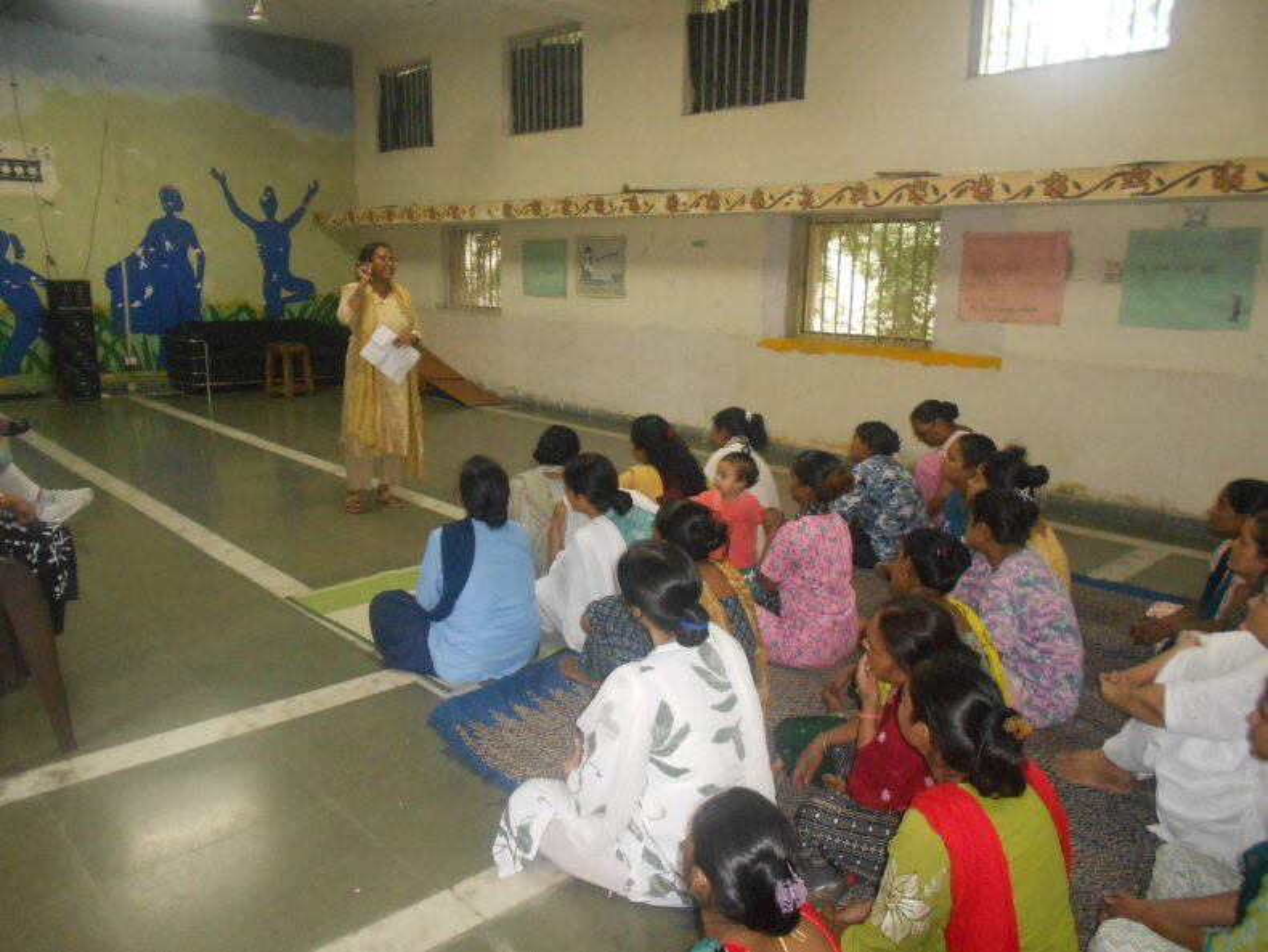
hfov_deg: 67.3
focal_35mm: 26
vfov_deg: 53.1
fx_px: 953
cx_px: 634
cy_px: 476
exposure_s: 1/25
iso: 500
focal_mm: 4.6
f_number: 3.2
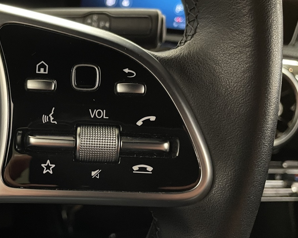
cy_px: 131
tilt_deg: -25.0
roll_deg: -8.8
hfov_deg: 42.9
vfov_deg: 36.5
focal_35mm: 41
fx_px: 362
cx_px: 63
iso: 800
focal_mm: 4.2
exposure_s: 1/25
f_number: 1.6
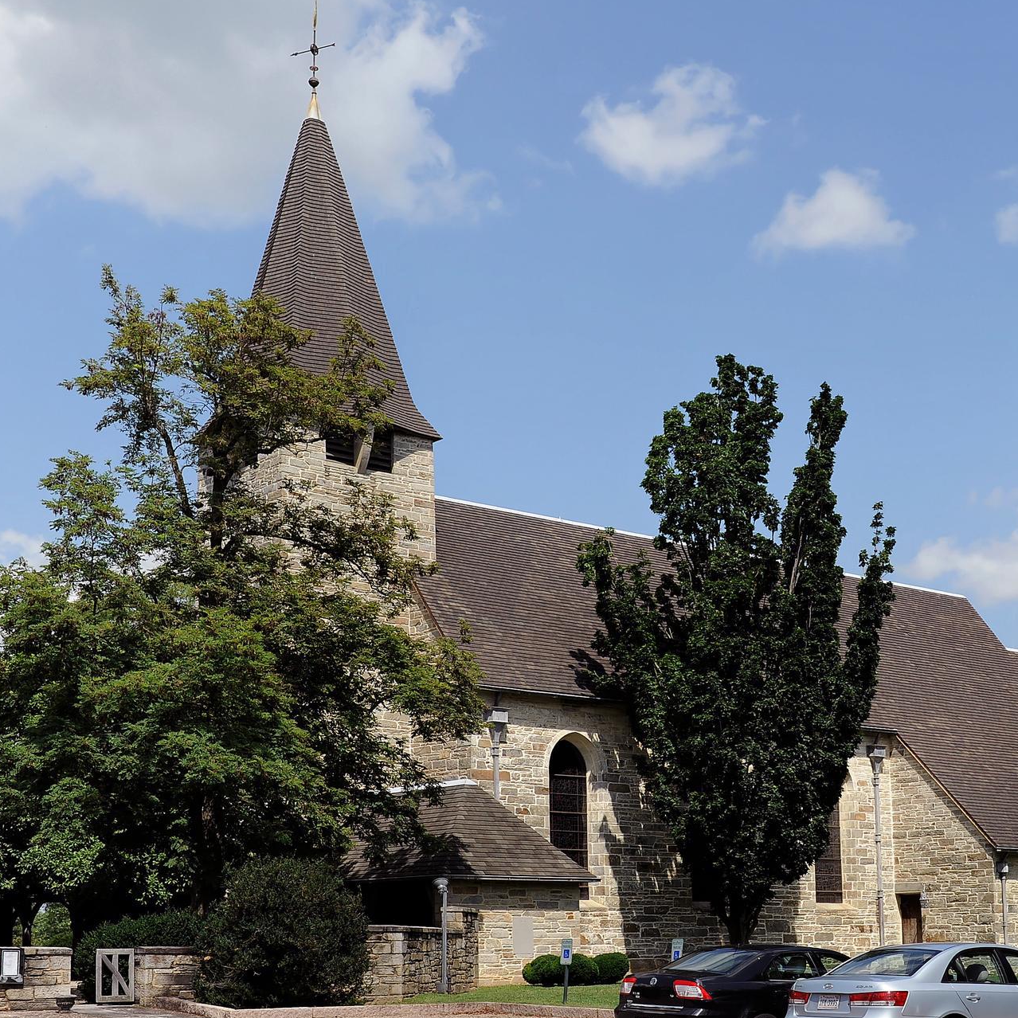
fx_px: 1630
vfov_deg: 34.7
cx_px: 668
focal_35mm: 49
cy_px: 538
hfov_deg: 34.4
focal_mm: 36
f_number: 8
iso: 320
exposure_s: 1/800
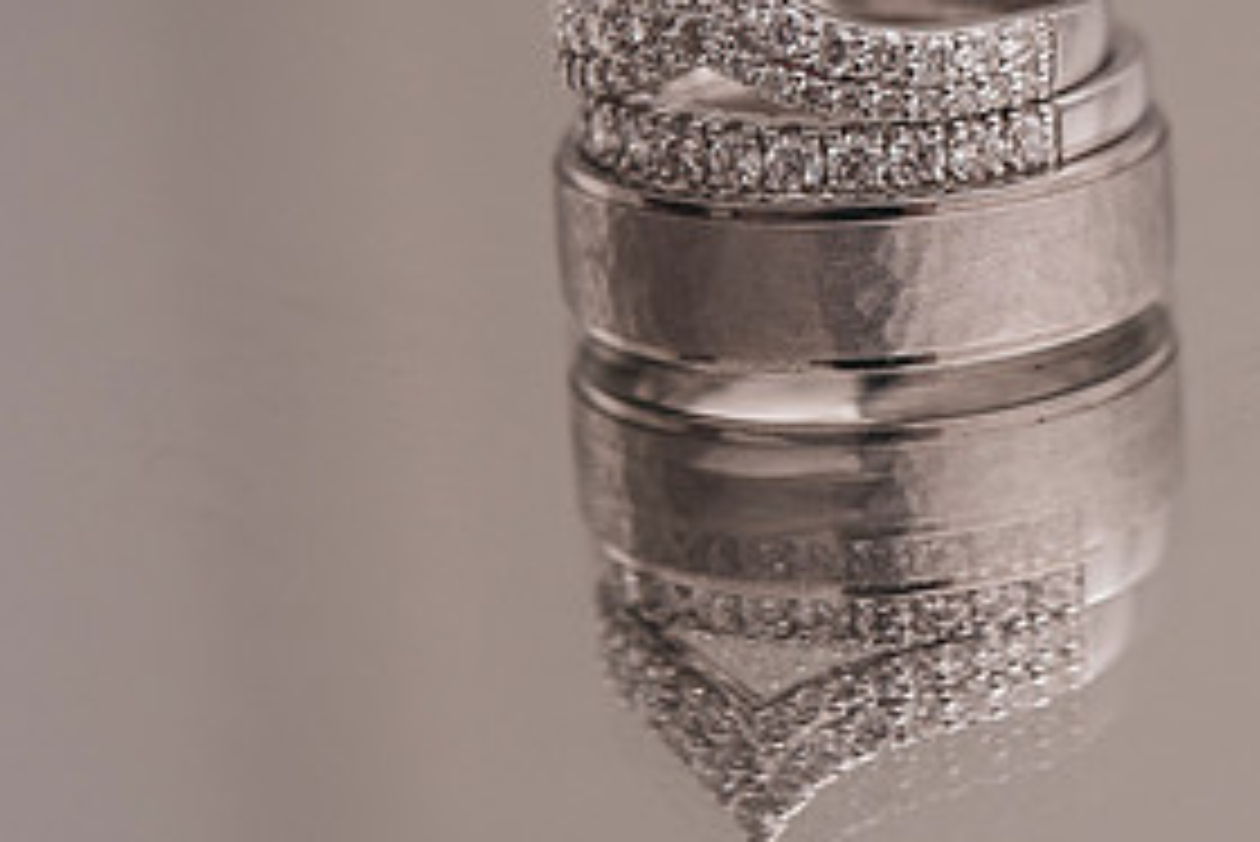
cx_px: 1182
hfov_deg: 15.1
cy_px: 74
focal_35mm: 134
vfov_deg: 10.2
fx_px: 4692
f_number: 7.1
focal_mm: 60
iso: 400
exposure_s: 1/100
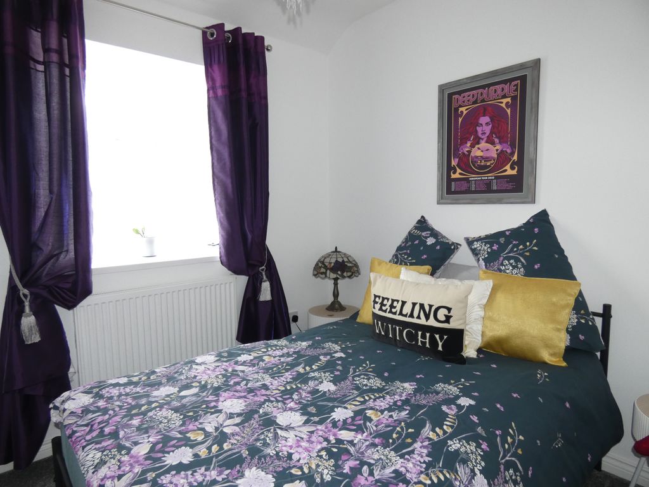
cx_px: 324
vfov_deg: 66.0
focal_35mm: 20
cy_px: 244
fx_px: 375
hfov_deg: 81.7
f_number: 2.8
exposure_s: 1/60
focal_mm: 3.6
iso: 250
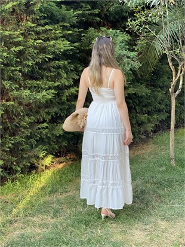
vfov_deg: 36.8
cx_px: 92
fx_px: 370
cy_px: 124
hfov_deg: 28.0
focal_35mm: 52
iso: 100
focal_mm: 6
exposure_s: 1/122
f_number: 2
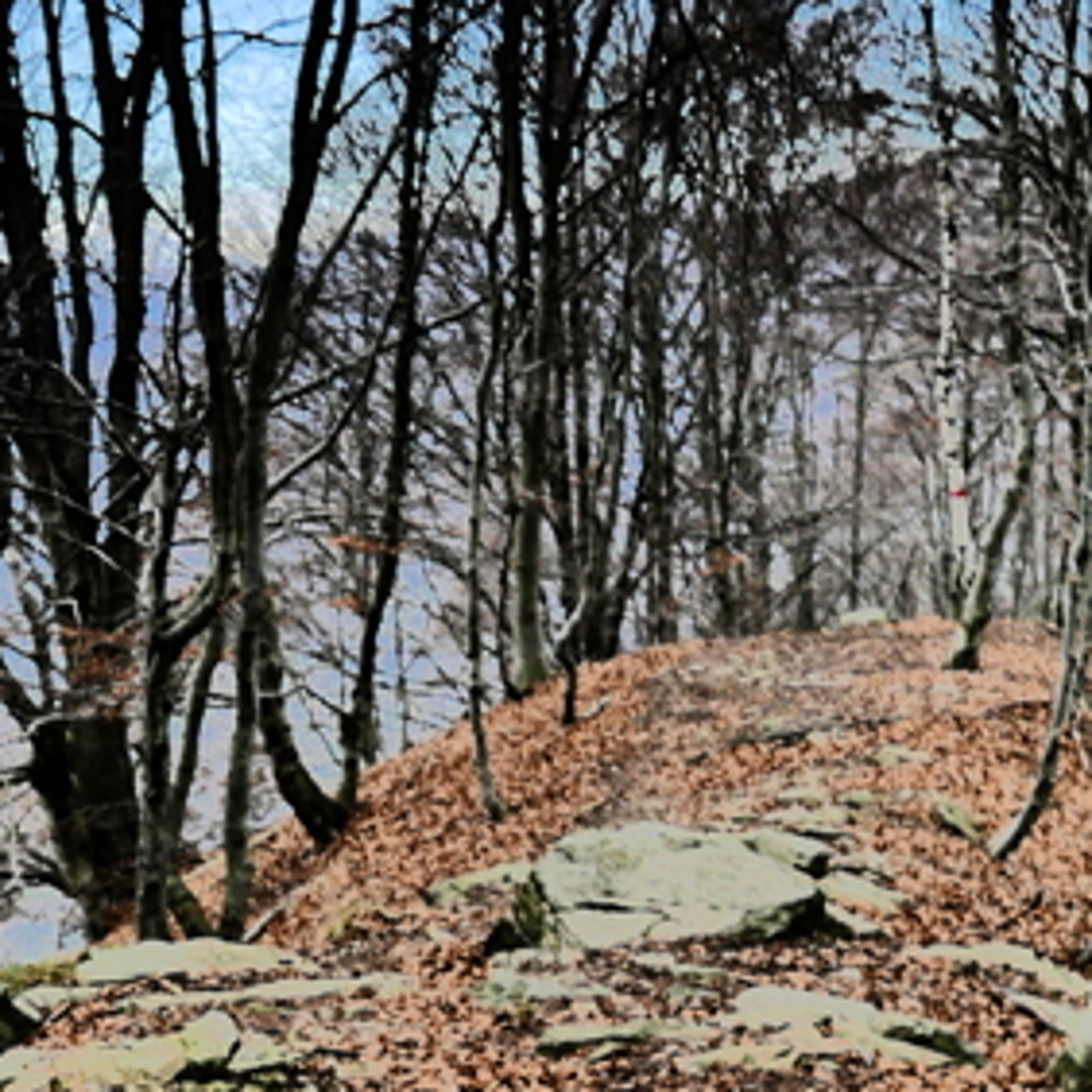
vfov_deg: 26.9
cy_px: 1235
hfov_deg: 29.5
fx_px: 2070
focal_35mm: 58
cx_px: 610
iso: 200
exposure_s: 1/2500
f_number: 1.7
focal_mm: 10.9
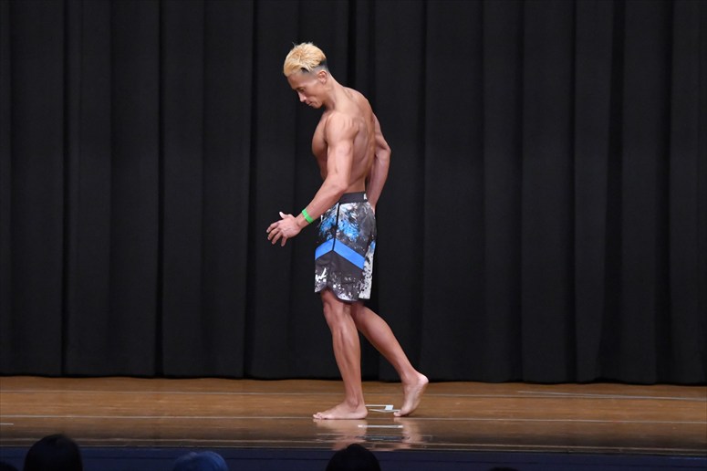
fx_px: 4260
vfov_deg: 6.3
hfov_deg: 9.5
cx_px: 354
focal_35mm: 217
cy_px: 236
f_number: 5.6
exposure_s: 1/400
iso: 8000
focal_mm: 145
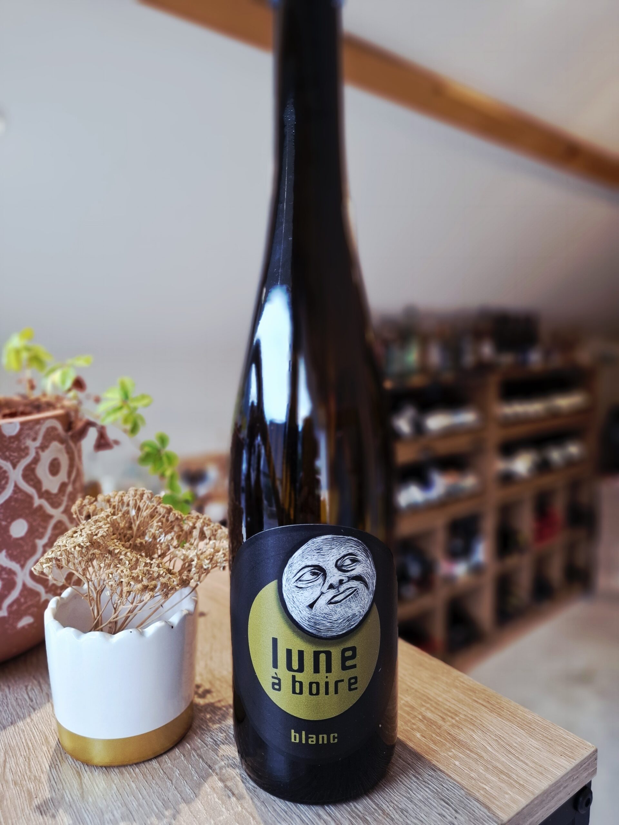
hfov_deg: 58.9
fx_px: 548
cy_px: 412
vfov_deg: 73.9
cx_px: 310
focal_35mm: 23
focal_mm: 5.54
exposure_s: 1/100
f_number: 1.8
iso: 200
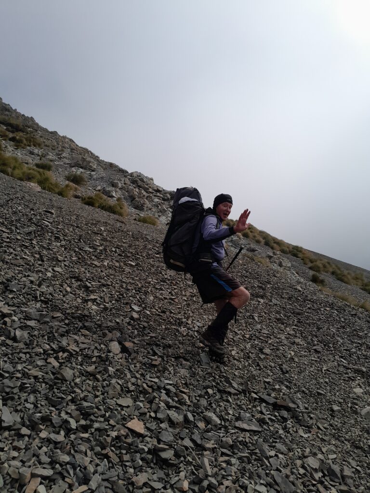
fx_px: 371
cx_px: 185
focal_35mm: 26
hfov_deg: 53.1
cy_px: 246
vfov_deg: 67.3
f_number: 1.8
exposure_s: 1/1129
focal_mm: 3.98
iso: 40
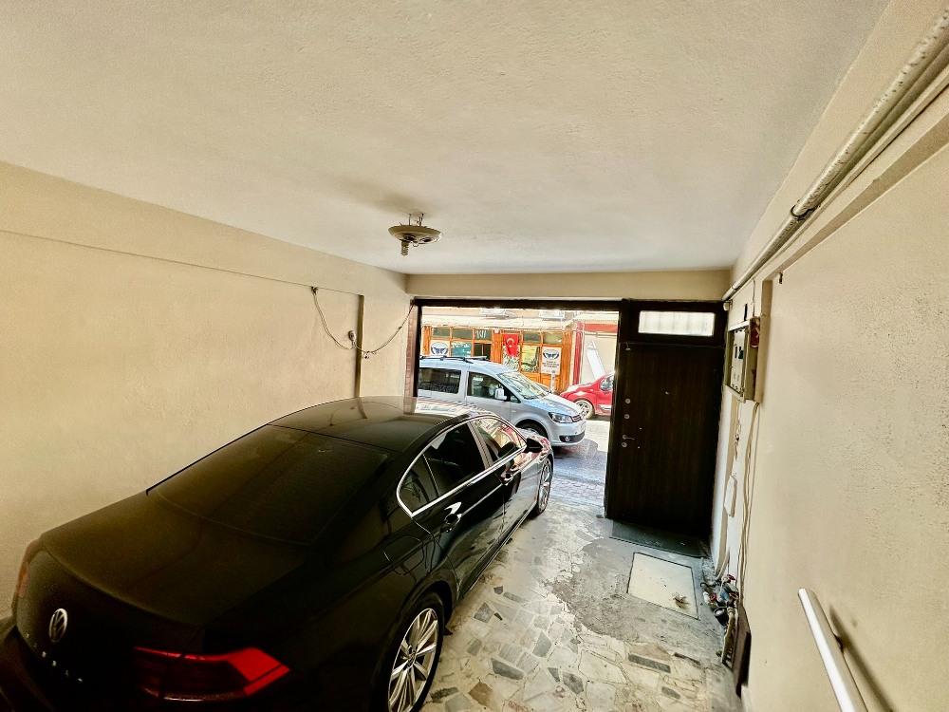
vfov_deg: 85.7
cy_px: 356
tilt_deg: -2.0
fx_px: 384
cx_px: 474
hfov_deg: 102.1
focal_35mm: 14
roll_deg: -3.2
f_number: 2.2
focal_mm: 2.22
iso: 40
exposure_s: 1/130
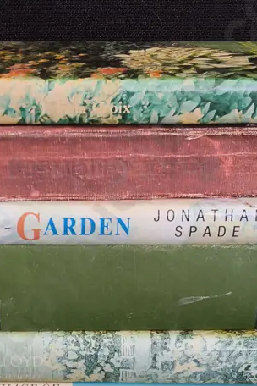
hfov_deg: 21.4
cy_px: 273
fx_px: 675
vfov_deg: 31.5
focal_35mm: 63
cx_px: 63
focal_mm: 2.87
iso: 32
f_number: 2
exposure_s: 1/100
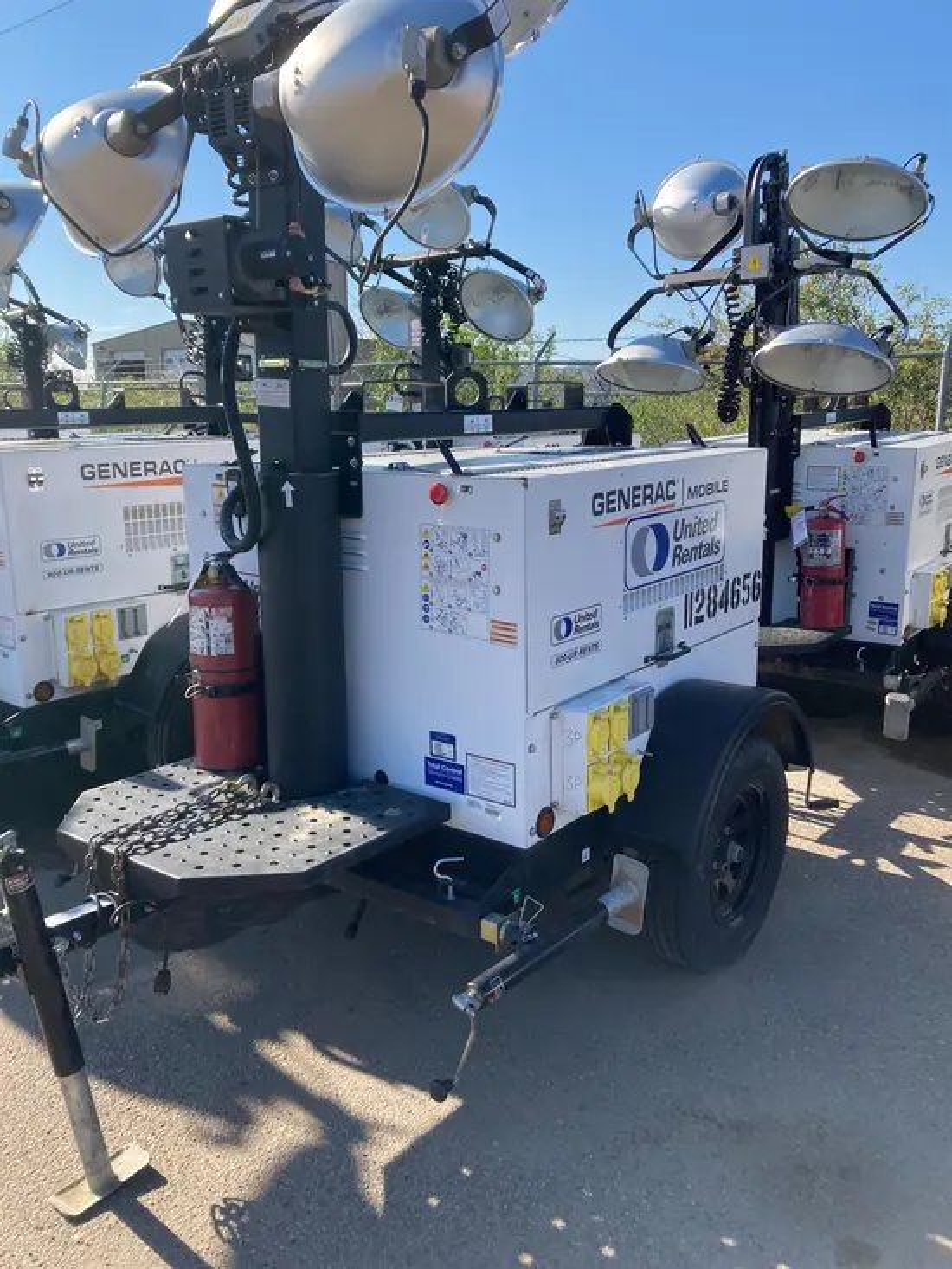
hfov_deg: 49.8
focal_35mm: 28
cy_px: 634
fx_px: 1026
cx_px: 476
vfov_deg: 63.4
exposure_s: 1/1143
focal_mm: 3.99
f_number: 1.8
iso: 20
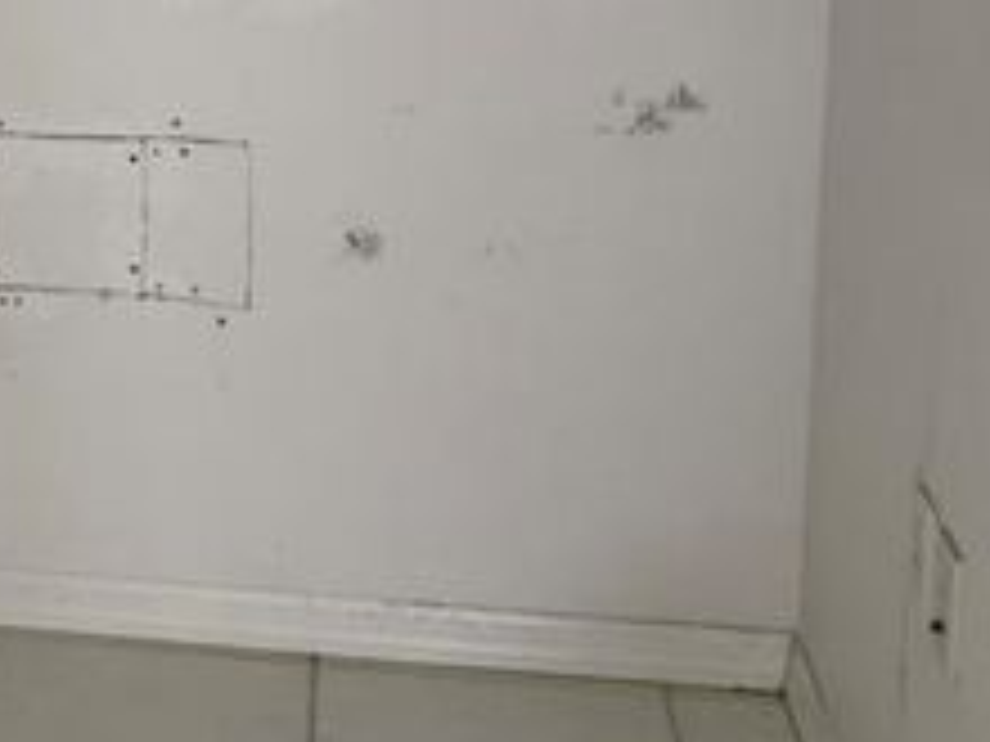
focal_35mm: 77
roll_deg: +1.8
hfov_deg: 23.6
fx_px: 2202
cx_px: -124
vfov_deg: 18.4
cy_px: -76
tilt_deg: -9.3
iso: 250
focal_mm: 6.76
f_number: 1.78
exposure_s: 1/60
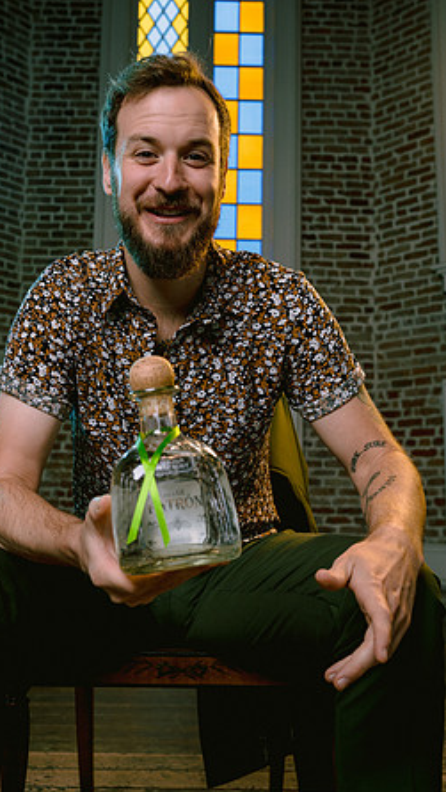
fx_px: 778
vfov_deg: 54.0
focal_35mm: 37
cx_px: 185
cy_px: 398
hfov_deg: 31.9
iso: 200
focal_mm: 35
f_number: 5.6
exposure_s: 1/160
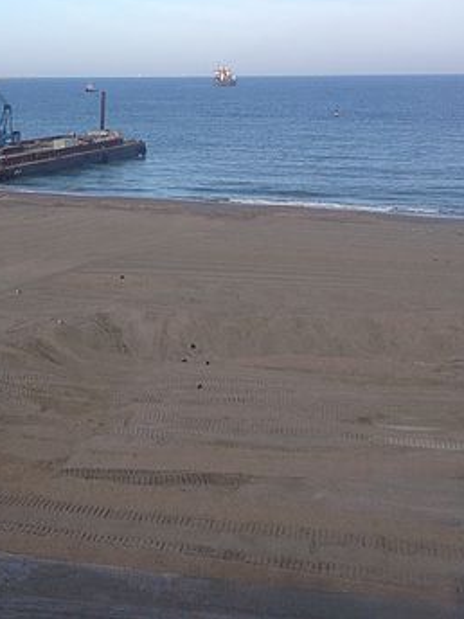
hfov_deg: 22.4
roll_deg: +1.7
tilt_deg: -5.2
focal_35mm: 64
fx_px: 1144
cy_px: 196
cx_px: 58
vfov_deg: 30.0
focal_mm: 4.28
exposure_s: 1/920
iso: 50
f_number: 2.4
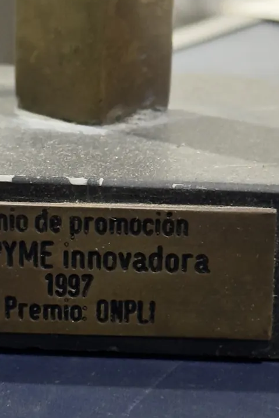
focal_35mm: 139
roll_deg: -3.1
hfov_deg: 9.9
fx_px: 1615
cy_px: 183
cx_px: 91
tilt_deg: -15.1
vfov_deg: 14.8
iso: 320
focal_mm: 6.76
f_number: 1.78
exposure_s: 1/33
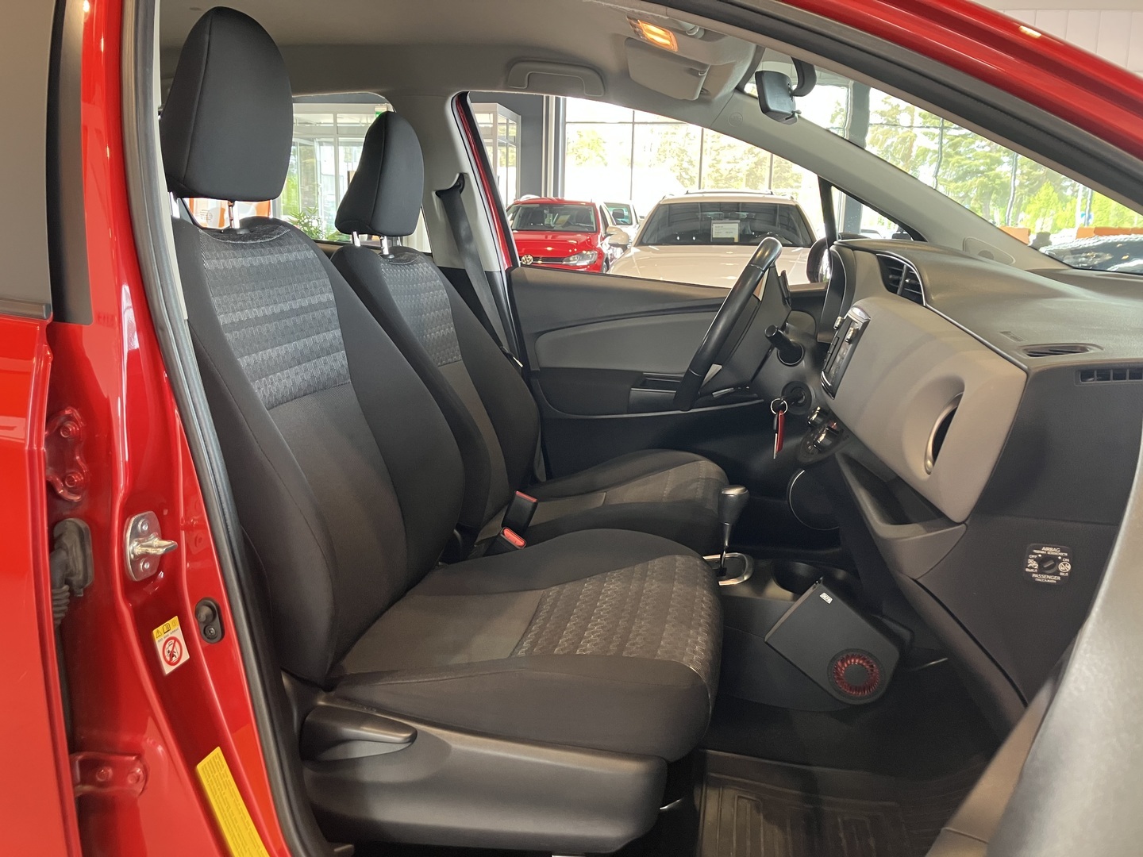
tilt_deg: -12.3
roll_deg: -0.8
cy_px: 428
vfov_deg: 49.7
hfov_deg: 63.4
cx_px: 572
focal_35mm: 28
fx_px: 925
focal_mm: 3.99
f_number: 1.8
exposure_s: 1/60
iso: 160
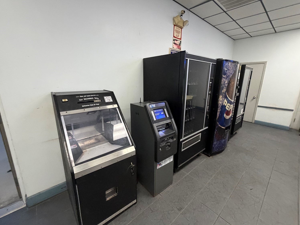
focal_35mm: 15
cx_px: 154
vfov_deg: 81.7
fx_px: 130
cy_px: 109
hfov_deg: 98.1
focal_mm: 2.22
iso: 400
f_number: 2.2
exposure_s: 1/60
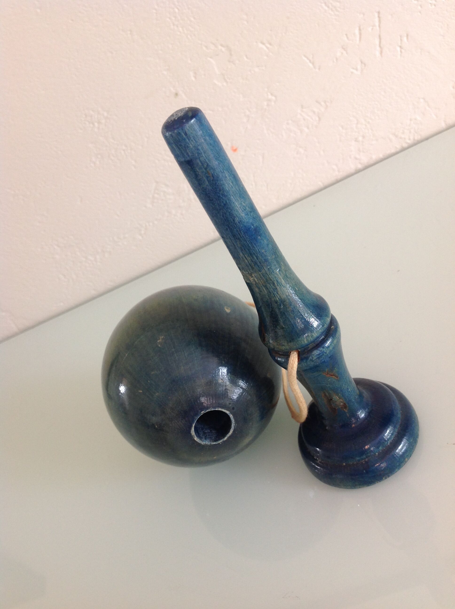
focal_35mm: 35
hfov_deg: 40.6
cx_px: 228
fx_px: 615
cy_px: 304
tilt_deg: -30.3
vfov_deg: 52.7
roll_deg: +33.7
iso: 64
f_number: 2.4
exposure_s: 1/15
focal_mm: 4.28
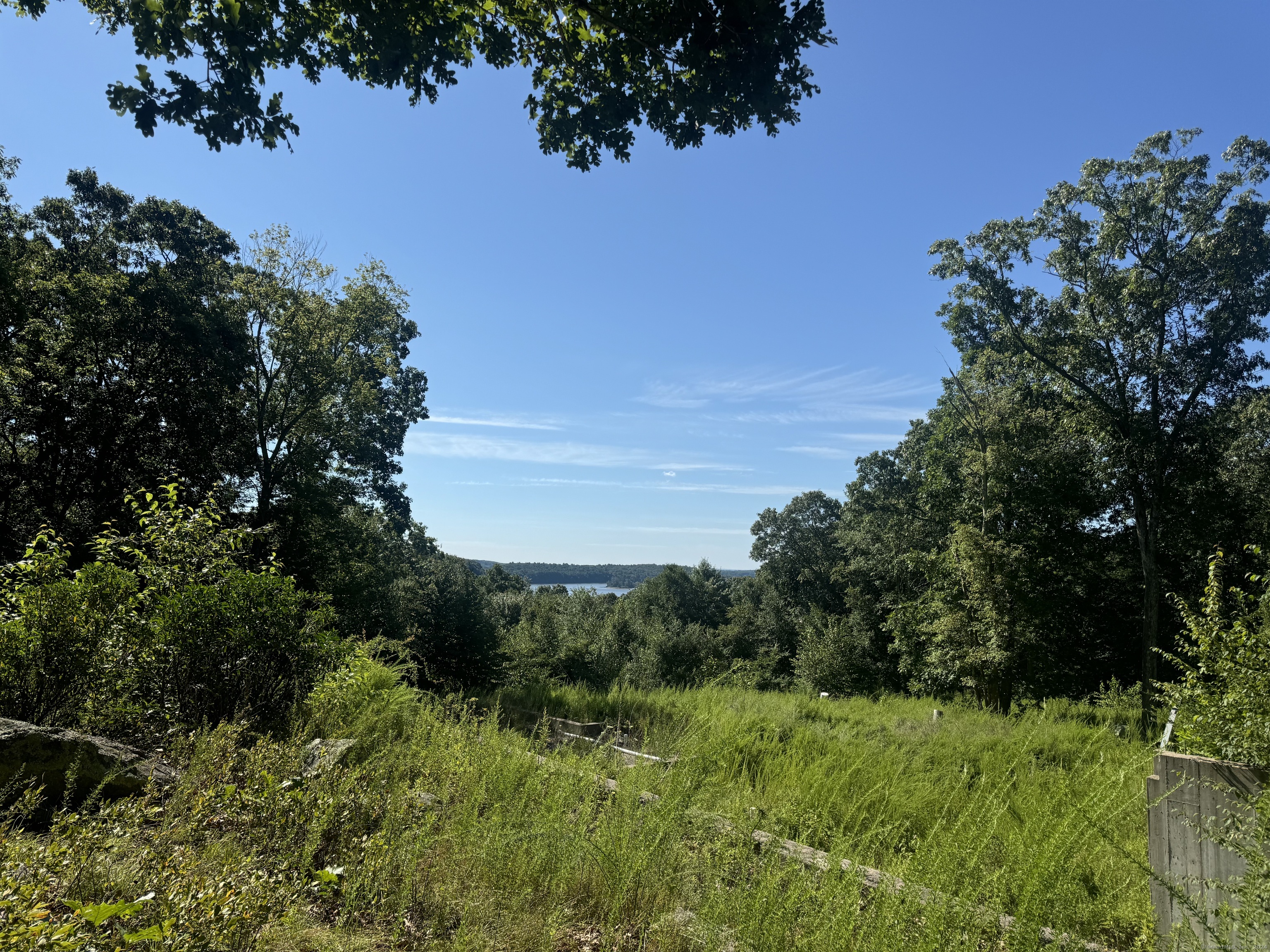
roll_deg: -1.4
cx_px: 635
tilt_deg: +4.7
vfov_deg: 56.8
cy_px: 476
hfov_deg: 71.6
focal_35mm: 24
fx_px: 881
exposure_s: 1/5348
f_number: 1.78
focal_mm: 6.76
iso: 80
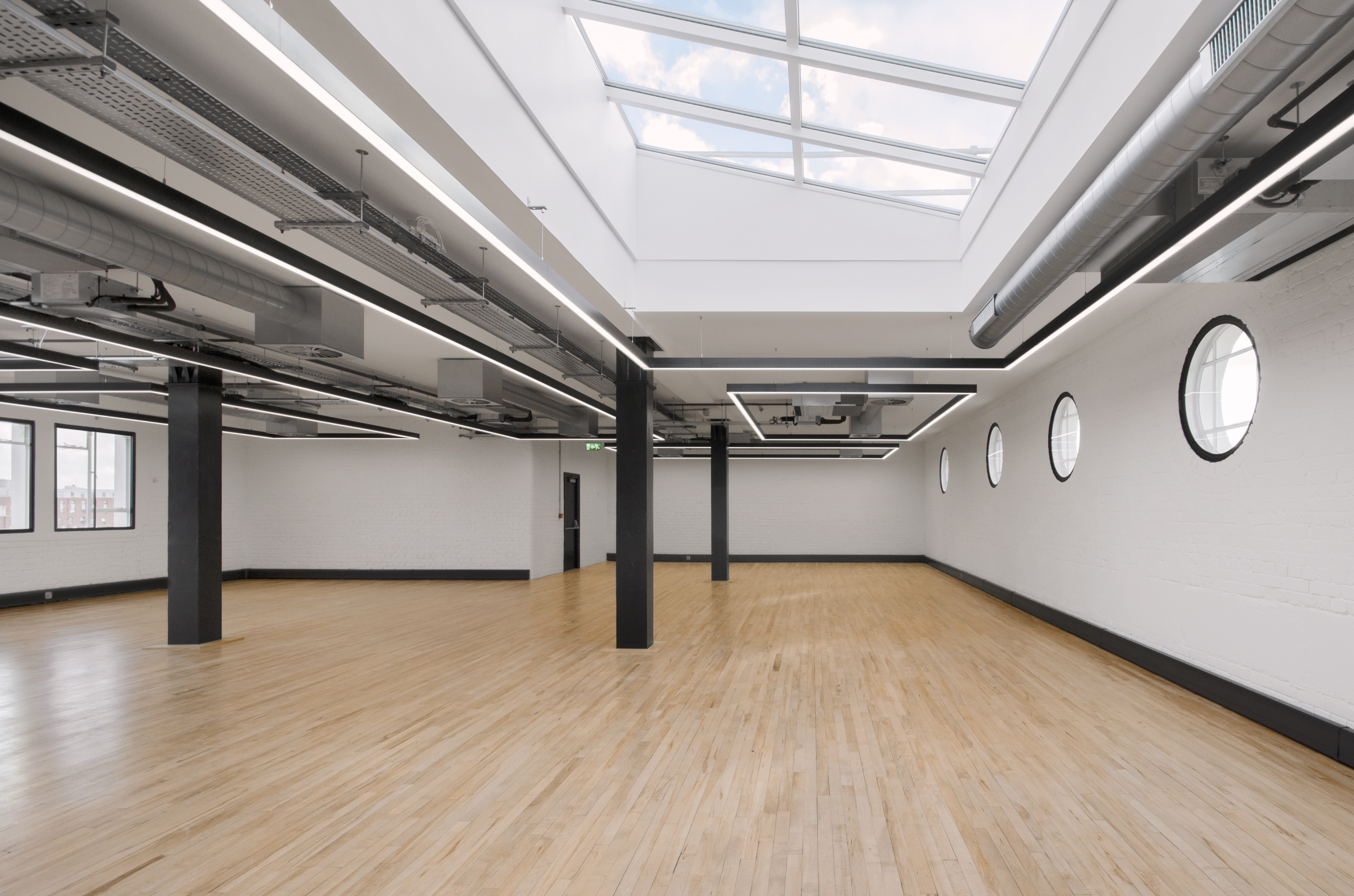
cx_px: 808
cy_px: 491
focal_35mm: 18
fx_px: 676
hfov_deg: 89.0
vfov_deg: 67.0
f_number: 8
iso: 200
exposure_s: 1/50
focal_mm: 10
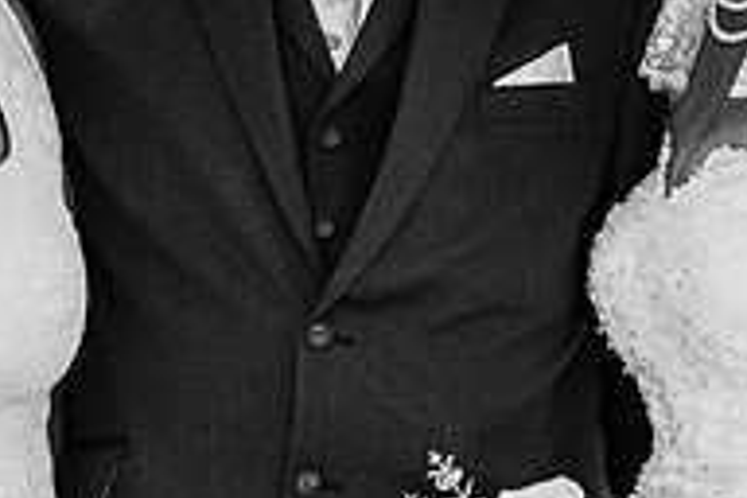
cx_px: 311
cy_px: 86
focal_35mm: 257
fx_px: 5332
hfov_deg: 8.0
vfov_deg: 5.3
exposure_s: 1/200
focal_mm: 85
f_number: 5.6
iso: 720
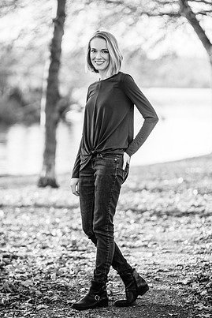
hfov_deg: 8.5
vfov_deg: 12.7
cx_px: 104
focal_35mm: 162
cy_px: 146
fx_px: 1430
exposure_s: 1/320
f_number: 3.2
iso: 125
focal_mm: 145
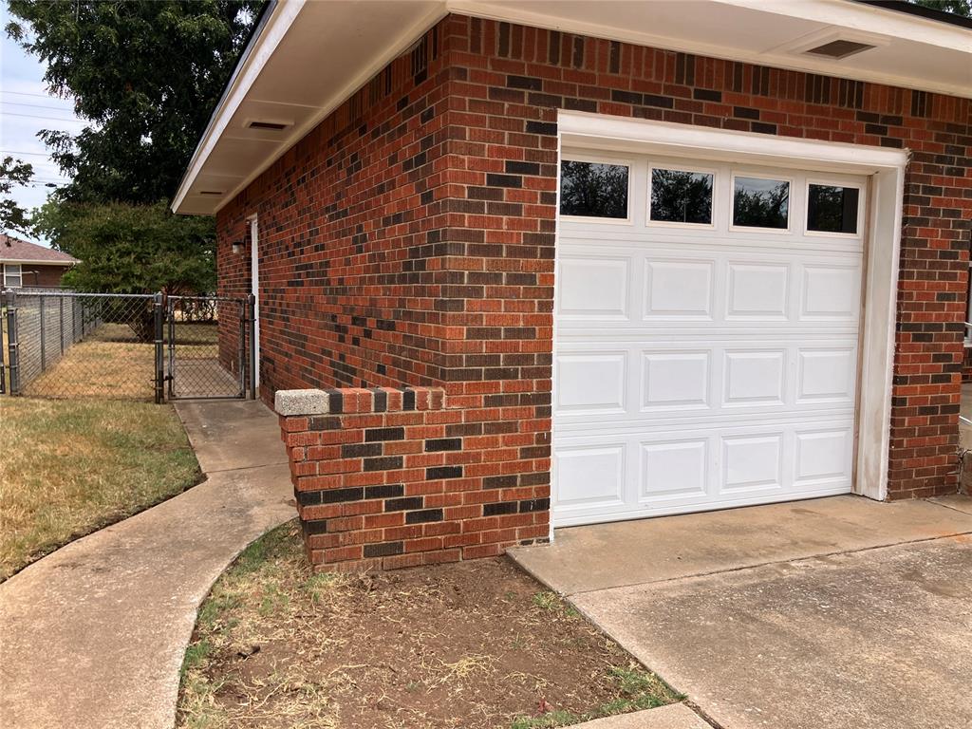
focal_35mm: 28
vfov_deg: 49.7
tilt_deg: -3.7
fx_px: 786
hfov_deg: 63.4
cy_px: 364
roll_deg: -0.5
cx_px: 486
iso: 32
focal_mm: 3.99
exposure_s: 1/852
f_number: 1.8
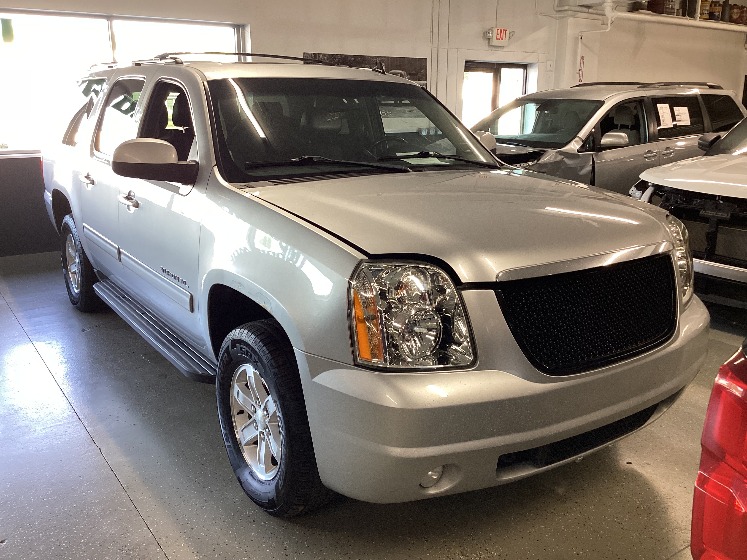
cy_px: 280
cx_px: 374
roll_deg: -0.6
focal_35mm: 31
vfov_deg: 45.4
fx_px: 669
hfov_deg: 58.4
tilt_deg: -17.0
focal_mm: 3.3
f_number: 2.4
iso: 80
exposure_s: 1/50
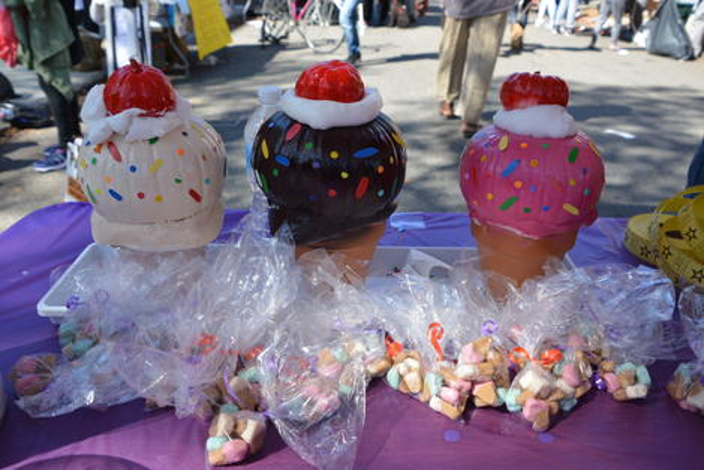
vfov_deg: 41.8
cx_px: 352
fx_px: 616
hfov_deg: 59.5
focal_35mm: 32
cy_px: 235
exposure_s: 1/200
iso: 200
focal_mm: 21
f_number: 7.1
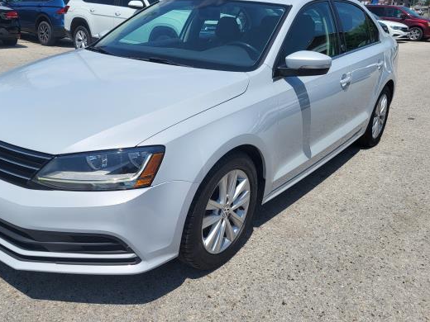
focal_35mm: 32
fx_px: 398
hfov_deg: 56.5
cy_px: 138
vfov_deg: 44.0
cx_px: 180
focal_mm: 5.4
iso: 40
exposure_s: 1/4666
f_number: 1.8
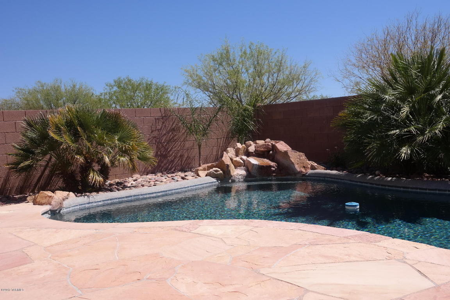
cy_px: 150
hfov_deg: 57.2
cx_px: 225
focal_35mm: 33
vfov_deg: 40.0
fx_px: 412
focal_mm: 22
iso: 100
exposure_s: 1/320
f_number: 7.1
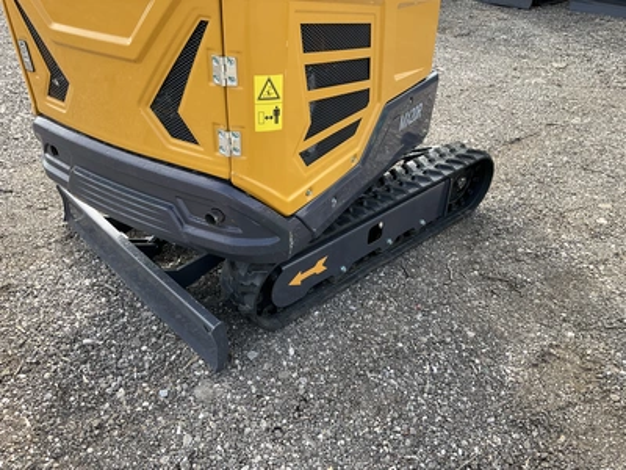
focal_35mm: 29
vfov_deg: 48.2
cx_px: 313
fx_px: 524
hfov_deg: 61.7
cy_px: 235
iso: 25
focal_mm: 3
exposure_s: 1/422
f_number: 1.8
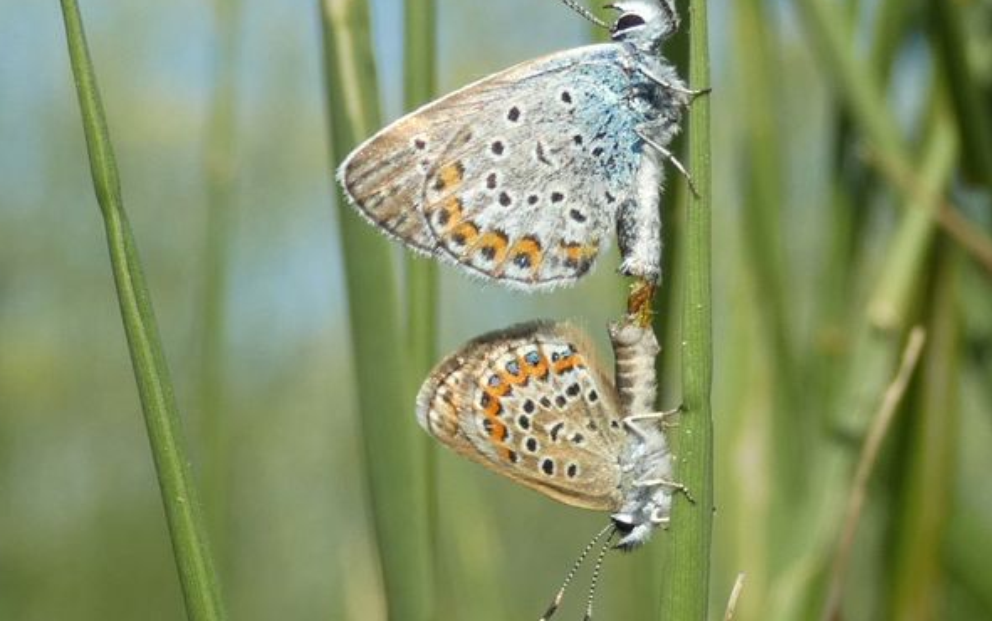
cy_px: 275
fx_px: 4219
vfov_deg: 8.4
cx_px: 582
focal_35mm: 156
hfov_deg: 13.4
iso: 80
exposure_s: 1/200
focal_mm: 18.3
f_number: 4.9
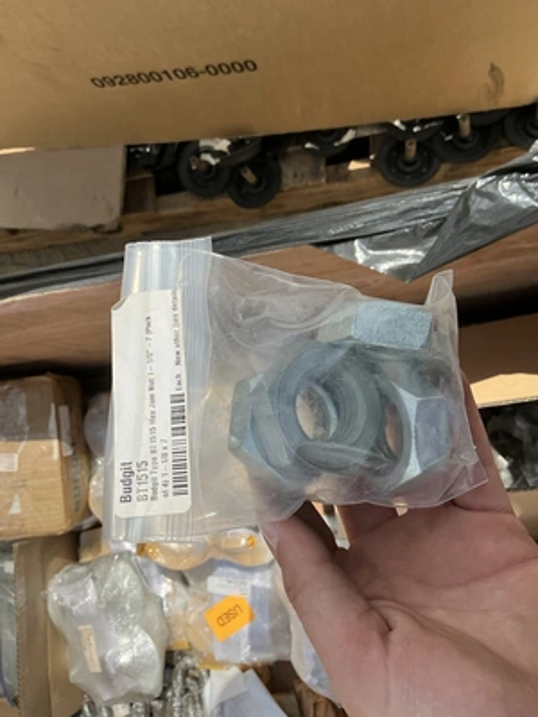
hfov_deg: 49.7
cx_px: 269
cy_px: 358
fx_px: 580
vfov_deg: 63.4
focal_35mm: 28
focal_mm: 3
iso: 25
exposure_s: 1/2320
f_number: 1.8
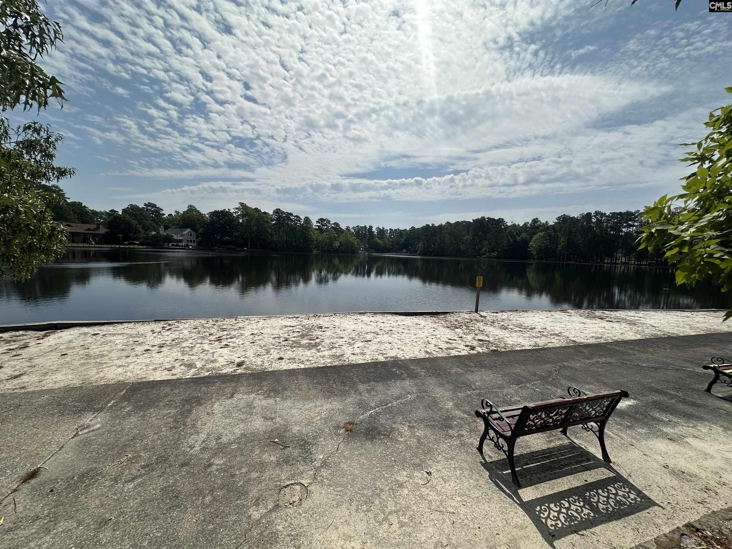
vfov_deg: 85.7
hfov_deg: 102.1
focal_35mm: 14
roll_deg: -2.3
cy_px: 274
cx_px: 366
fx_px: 296
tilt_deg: -3.4
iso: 50
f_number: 2.2
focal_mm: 2.22
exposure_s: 1/5814
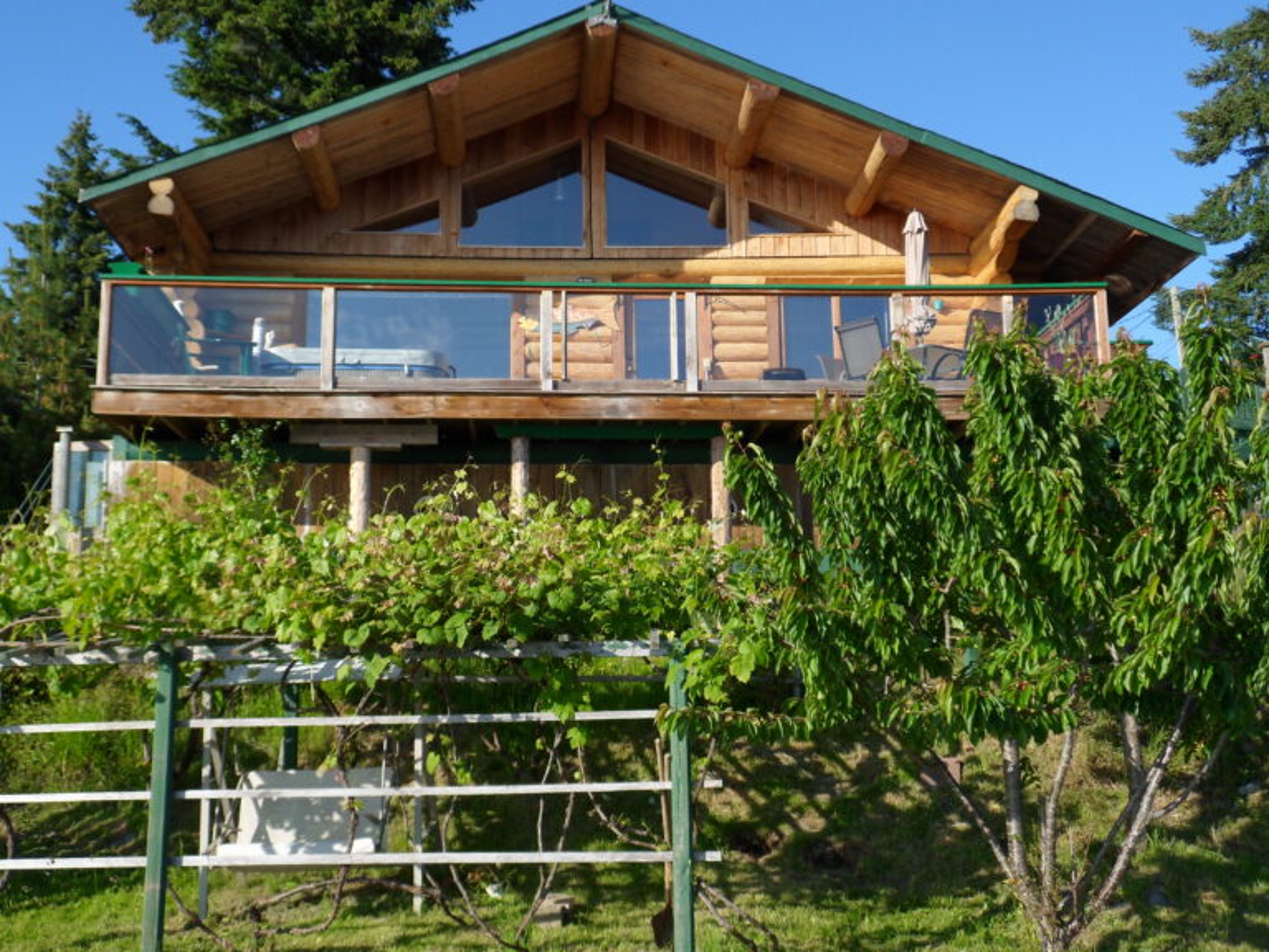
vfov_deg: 34.3
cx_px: 634
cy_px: 476
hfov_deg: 44.8
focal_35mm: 42
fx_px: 1540
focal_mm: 6.5
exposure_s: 1/500
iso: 80
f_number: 4
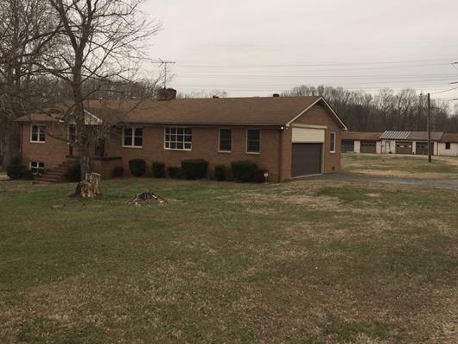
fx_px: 463
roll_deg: -1.7
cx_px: 269
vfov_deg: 40.6
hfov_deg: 52.3
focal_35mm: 35
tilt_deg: +1.0
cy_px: 144
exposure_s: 1/694
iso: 32
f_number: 2.2
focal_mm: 4.15
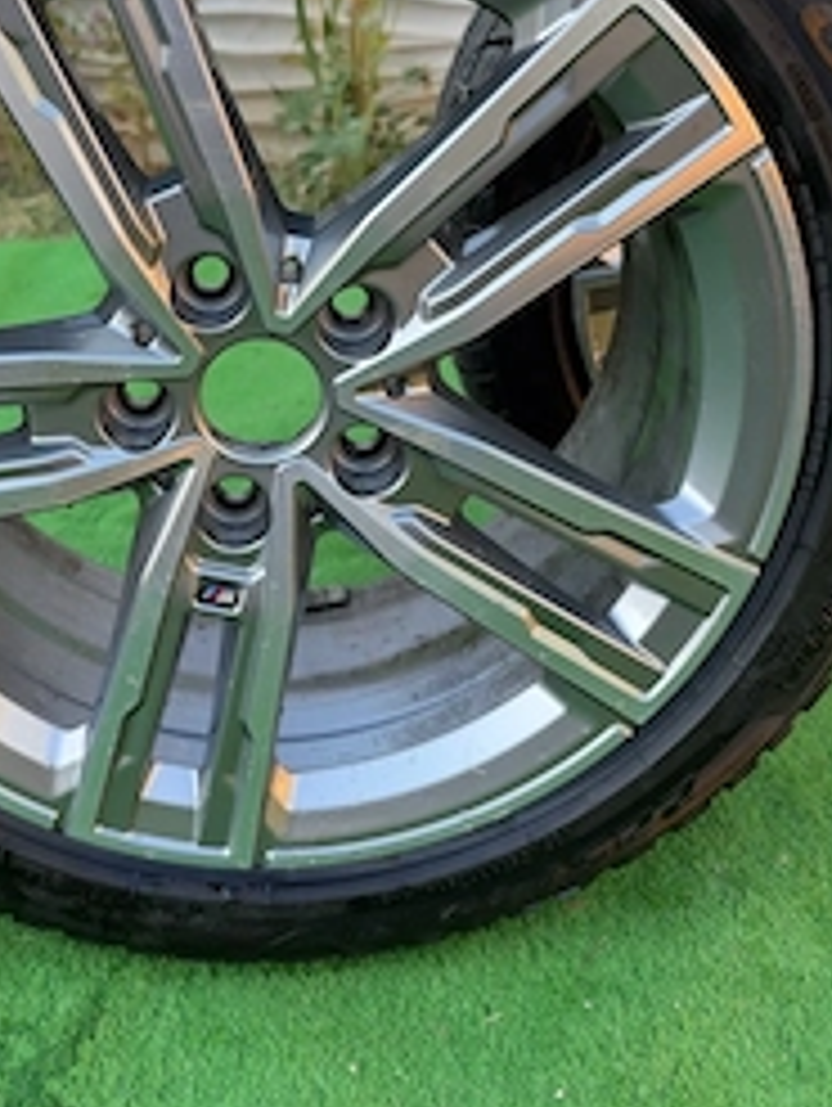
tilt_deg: -16.2
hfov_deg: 36.4
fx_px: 1248
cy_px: 279
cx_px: 252
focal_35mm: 39
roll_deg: +1.5
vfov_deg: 46.2
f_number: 1.48
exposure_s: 1/238
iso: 64
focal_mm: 6.93
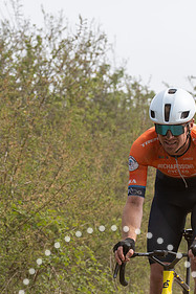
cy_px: 188
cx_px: 172
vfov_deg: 7.9
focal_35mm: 262
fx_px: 2142
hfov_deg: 5.2
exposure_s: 1/1000
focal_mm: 91
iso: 200
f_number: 5
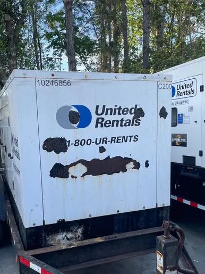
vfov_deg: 49.8
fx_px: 292
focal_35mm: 37
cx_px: 106
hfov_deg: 38.6
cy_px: 165
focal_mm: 4.2
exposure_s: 1/807
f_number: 1.6
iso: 50
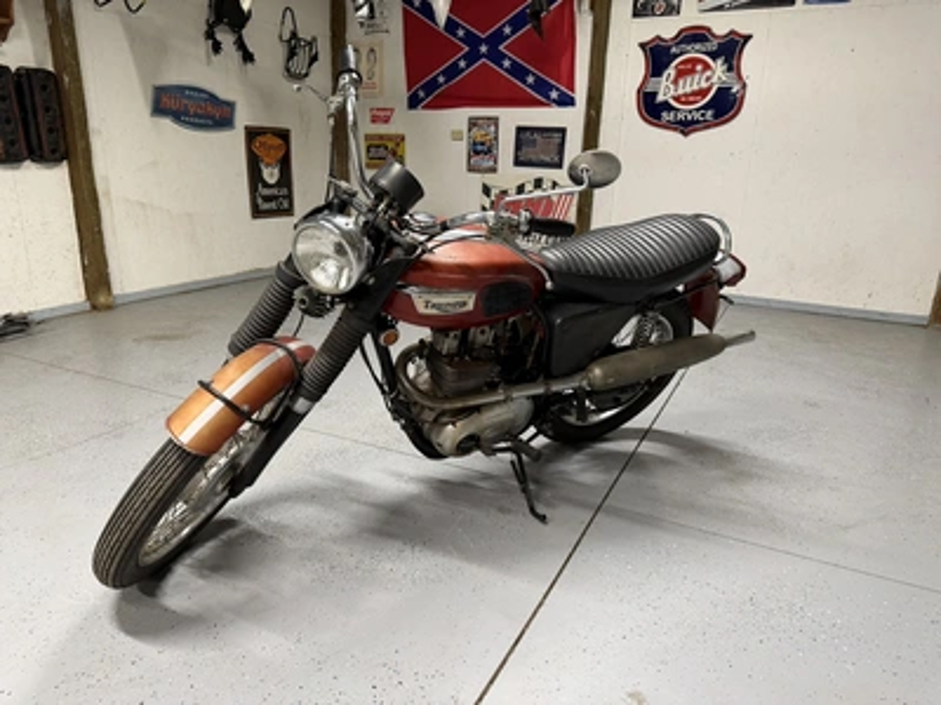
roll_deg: -0.8
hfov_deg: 71.6
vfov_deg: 56.8
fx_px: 652
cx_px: 470
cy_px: 352
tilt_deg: -15.9
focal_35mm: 24
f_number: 1.78
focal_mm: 6.76
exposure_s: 1/60
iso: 320
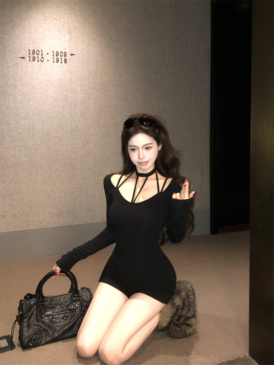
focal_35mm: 28
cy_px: 182
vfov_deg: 63.4
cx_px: 137
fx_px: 296
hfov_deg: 49.7
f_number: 1.8
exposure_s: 1/9
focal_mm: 3.99
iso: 125
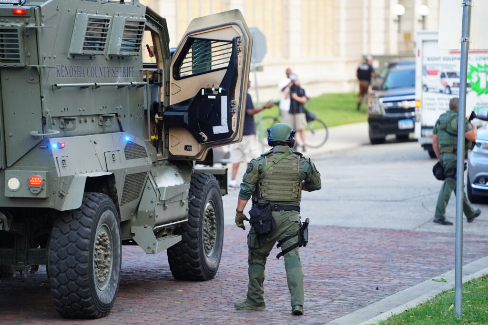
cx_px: 244
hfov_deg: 10.3
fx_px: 2711
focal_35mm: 200
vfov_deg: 6.9
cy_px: 162
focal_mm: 200
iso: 2000
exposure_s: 1/500
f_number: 2.8
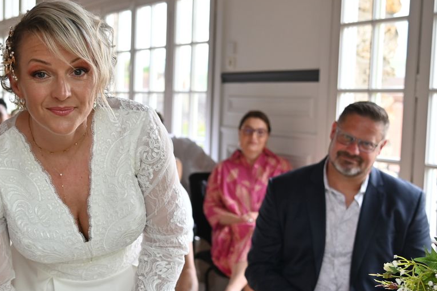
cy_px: 164
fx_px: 874
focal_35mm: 72
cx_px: 62
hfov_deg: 27.3
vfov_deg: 18.9
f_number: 4
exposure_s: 1/160
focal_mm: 34
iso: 400
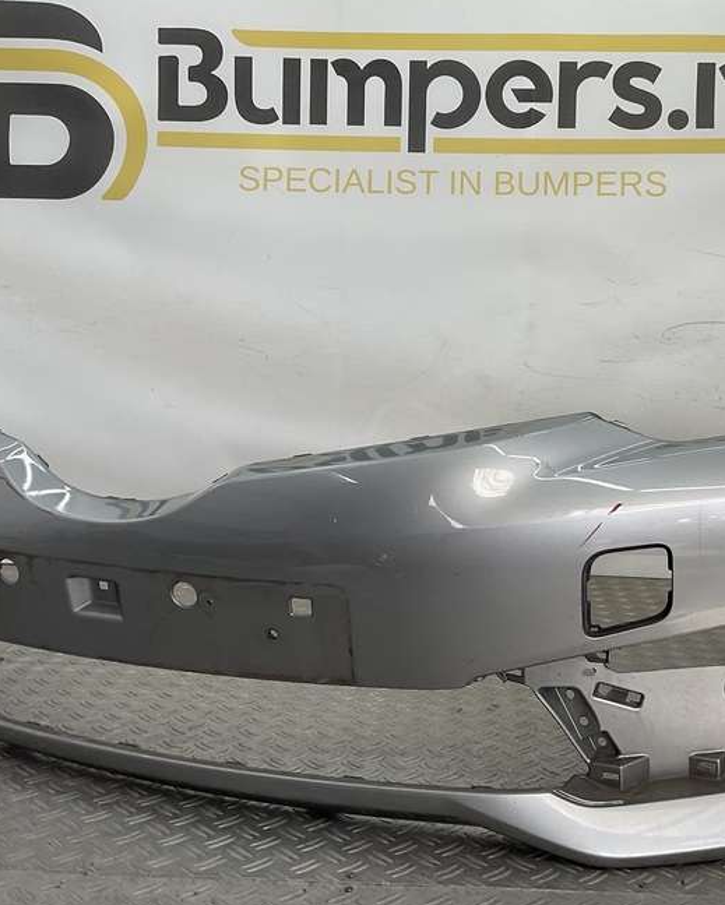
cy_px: 425
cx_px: 429
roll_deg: -3.2
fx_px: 1179
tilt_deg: -6.5
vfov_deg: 42.0
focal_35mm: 44
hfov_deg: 34.1
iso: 16
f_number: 1.8
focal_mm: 3
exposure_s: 1/203
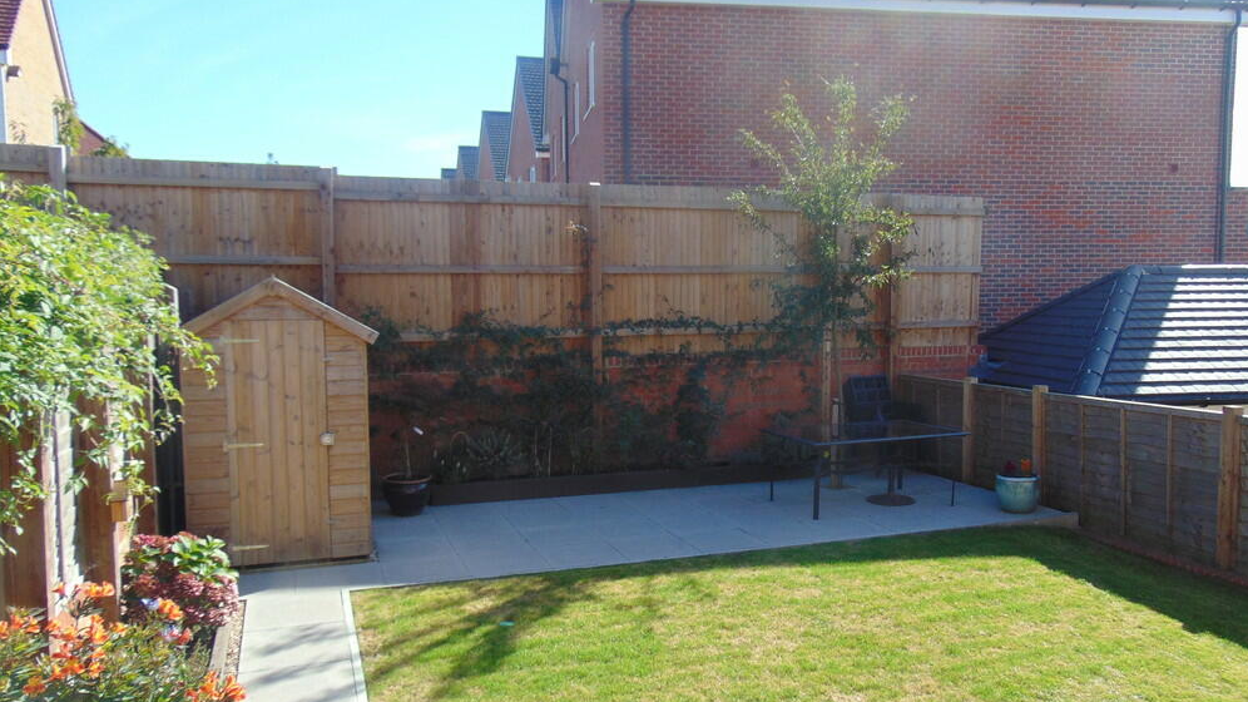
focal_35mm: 28
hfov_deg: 67.9
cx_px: 640
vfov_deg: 41.5
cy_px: 375
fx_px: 926
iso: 80
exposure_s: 1/500
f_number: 3
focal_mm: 4.5
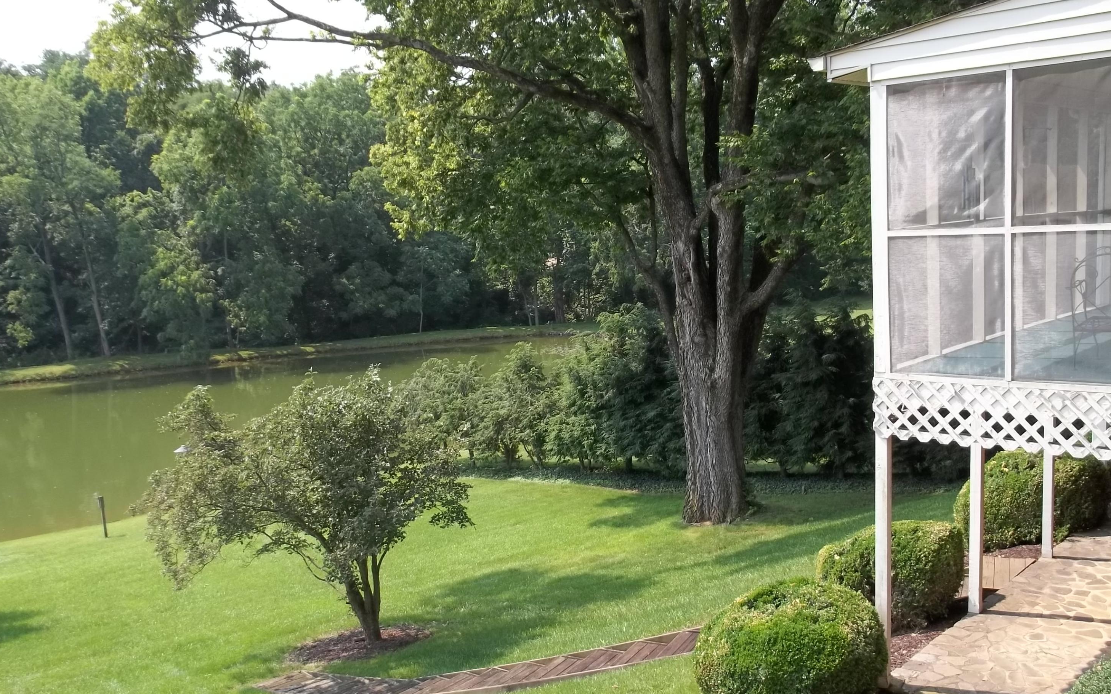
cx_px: 568
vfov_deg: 35.3
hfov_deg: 54.0
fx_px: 1090
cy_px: 355
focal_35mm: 36
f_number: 3.3
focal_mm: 5.9
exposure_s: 1/320
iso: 64
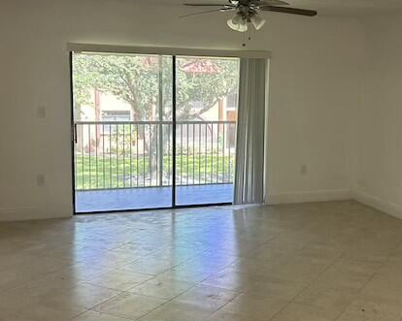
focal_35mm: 49
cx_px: 264
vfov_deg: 30.8
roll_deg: -1.2
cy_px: 152
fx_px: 583
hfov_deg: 37.7
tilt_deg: -6.4
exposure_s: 1/120
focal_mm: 5.7
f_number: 1.5
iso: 100
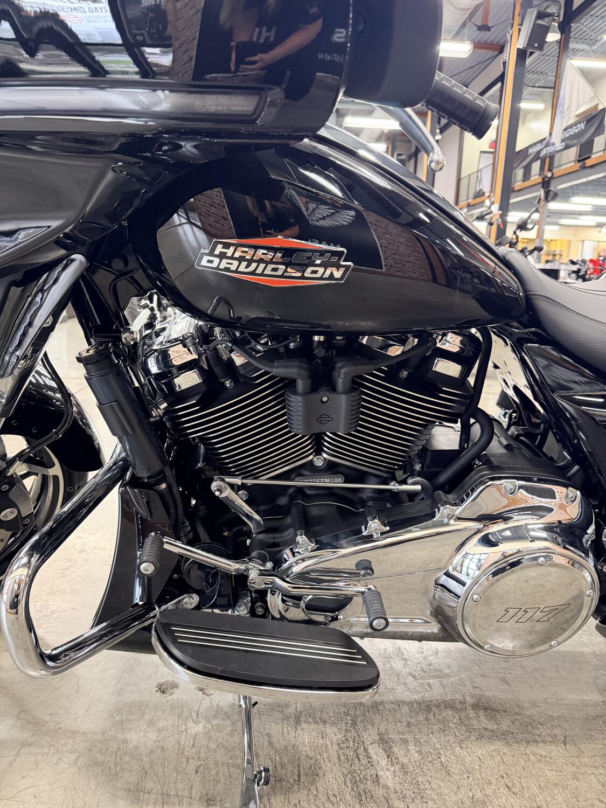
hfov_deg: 56.8
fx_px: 560
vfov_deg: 71.6
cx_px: 303
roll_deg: -2.7
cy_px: 404
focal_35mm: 24
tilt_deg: -13.5
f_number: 1.78
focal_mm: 6.76
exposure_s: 1/60
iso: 640
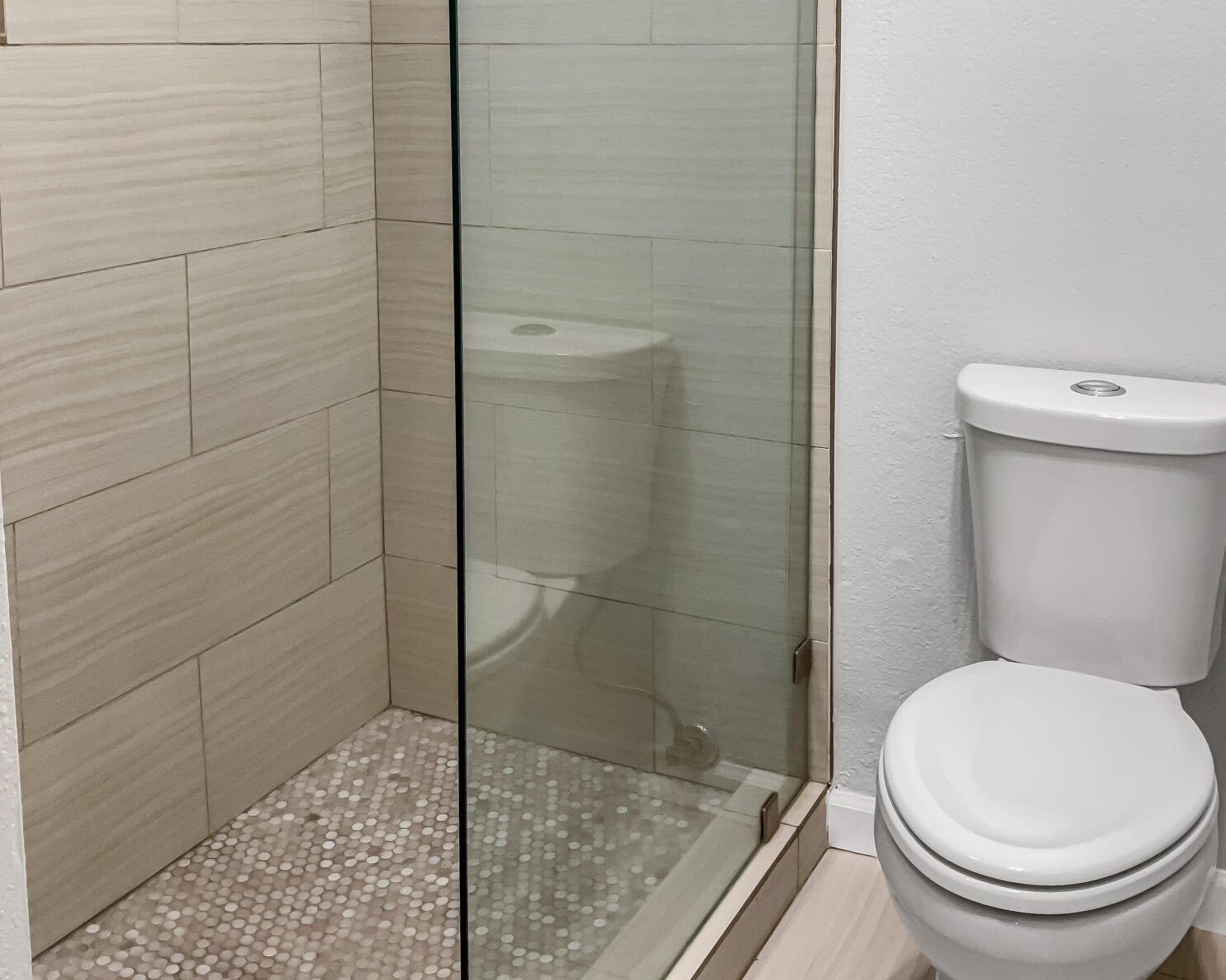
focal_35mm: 38
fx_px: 1379
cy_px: 342
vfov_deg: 38.8
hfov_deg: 47.9
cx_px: 611
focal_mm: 3
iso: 80
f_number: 1.8
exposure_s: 1/60
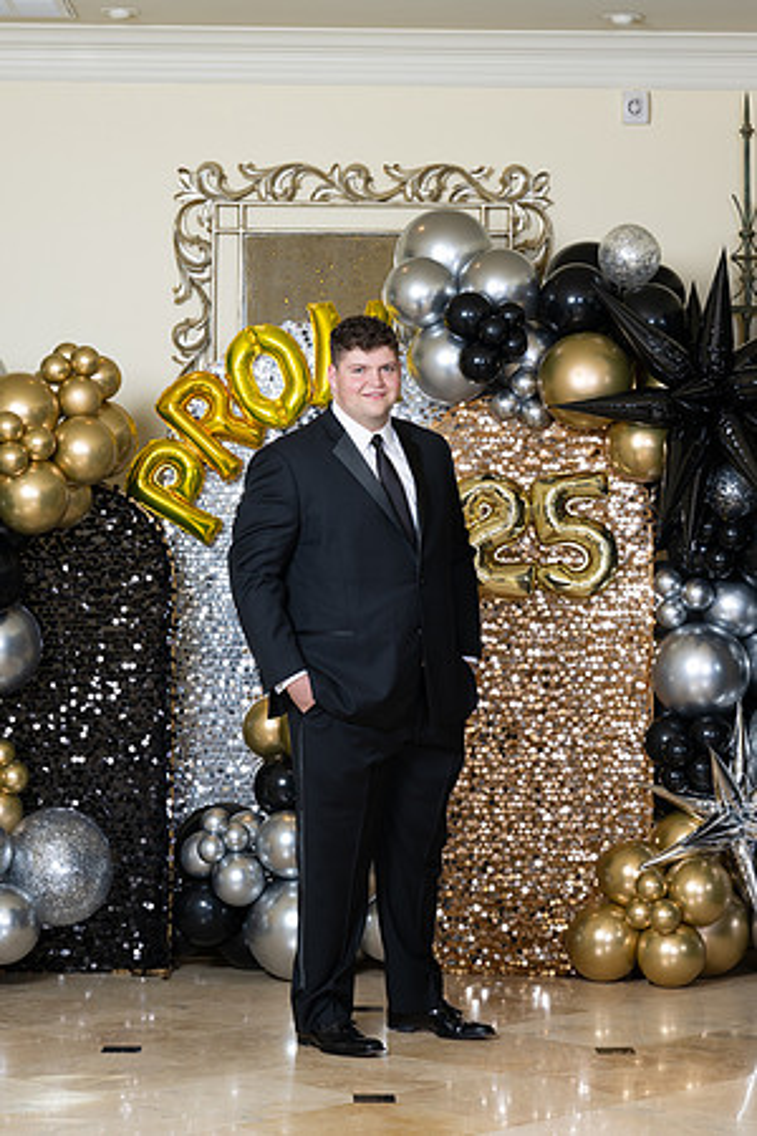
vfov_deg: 21.9
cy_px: 568
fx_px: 2933
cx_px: 378
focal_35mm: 93
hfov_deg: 14.7
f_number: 8
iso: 320
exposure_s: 1/100
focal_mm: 93
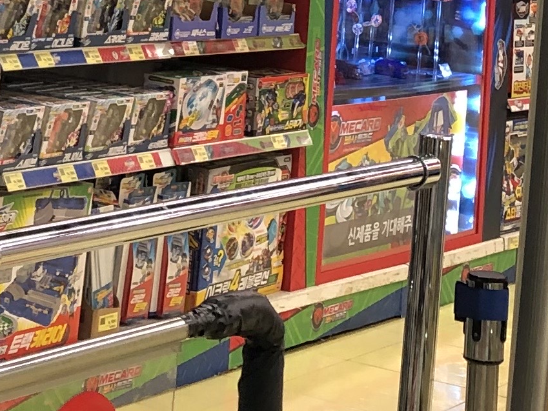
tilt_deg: +7.2
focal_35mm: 133
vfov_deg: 10.5
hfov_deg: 14.8
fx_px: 2106
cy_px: -328
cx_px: 180
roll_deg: -3.7
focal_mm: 3.99
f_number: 1.8
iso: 40
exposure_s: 1/24
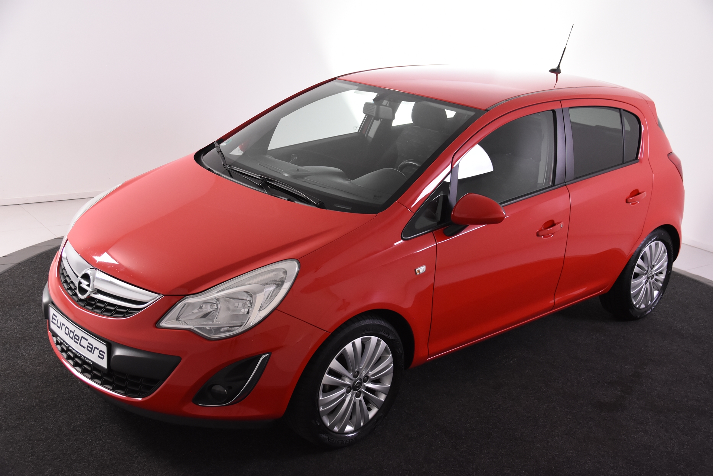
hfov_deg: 46.4
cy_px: 238
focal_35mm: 42
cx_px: 356
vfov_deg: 31.9
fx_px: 832
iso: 1600
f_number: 5
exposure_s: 1/100
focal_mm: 28
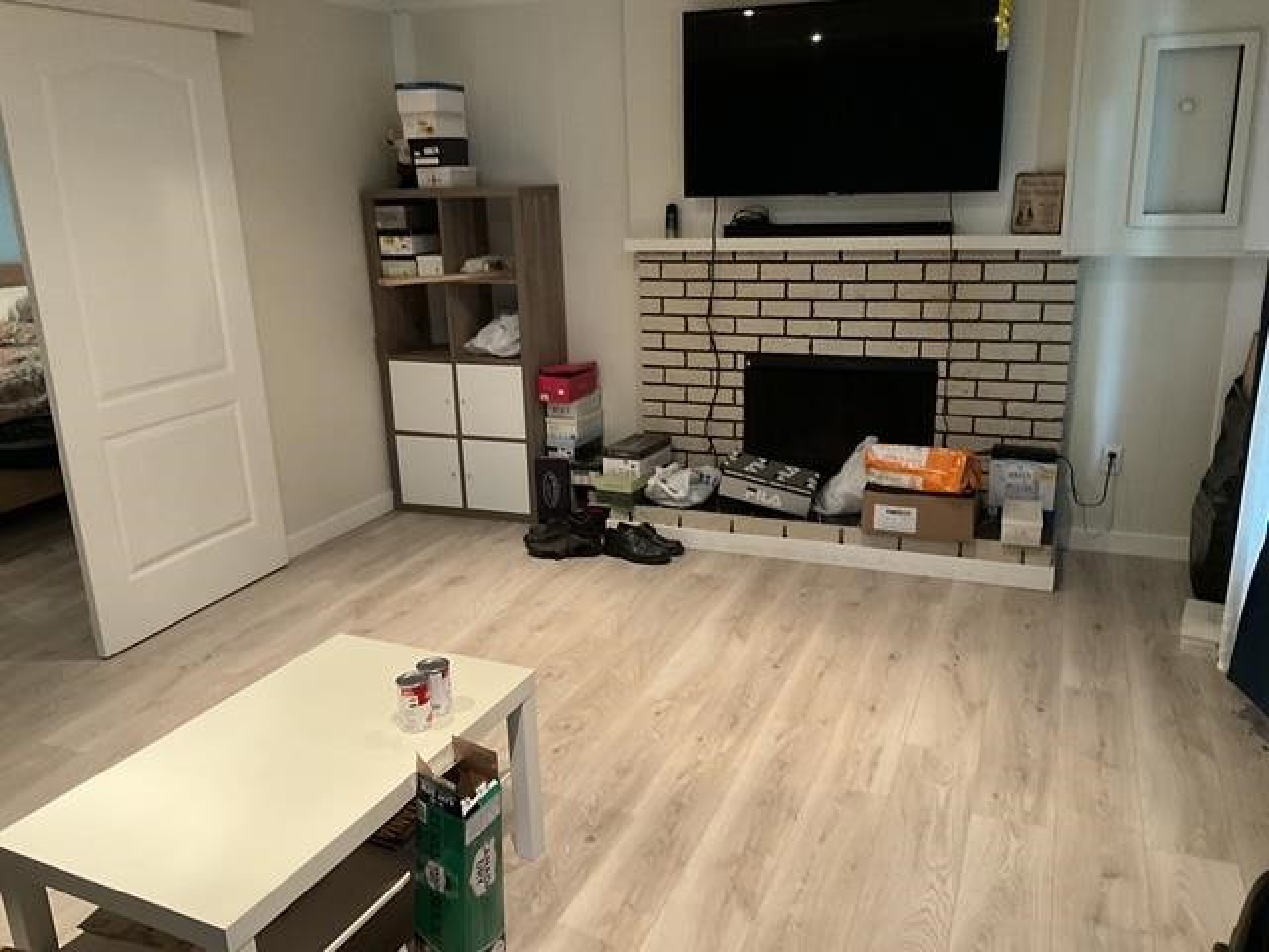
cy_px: 476
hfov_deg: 61.7
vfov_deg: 48.2
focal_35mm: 29
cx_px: 634
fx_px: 1063
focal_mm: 3
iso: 250
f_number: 1.8
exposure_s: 1/40
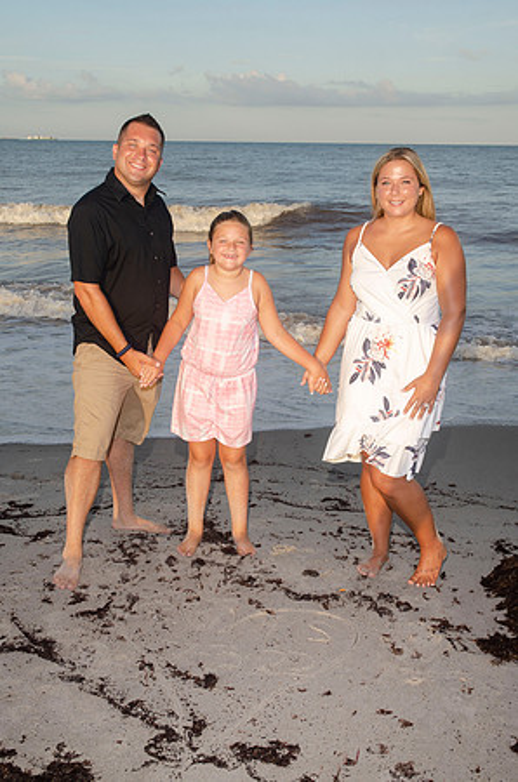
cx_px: 259
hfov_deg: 30.7
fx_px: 943
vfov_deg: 45.0
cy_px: 391
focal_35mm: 44
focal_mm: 29
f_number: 7.1
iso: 100
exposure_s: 1/250
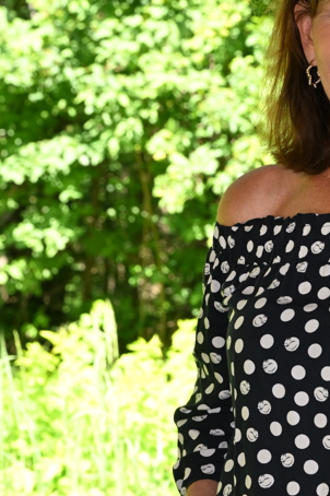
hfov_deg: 9.3
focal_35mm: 146
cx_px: 367
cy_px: 399
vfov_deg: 14.0
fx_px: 2010
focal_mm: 64
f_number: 7.1
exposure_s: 1/400
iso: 1250
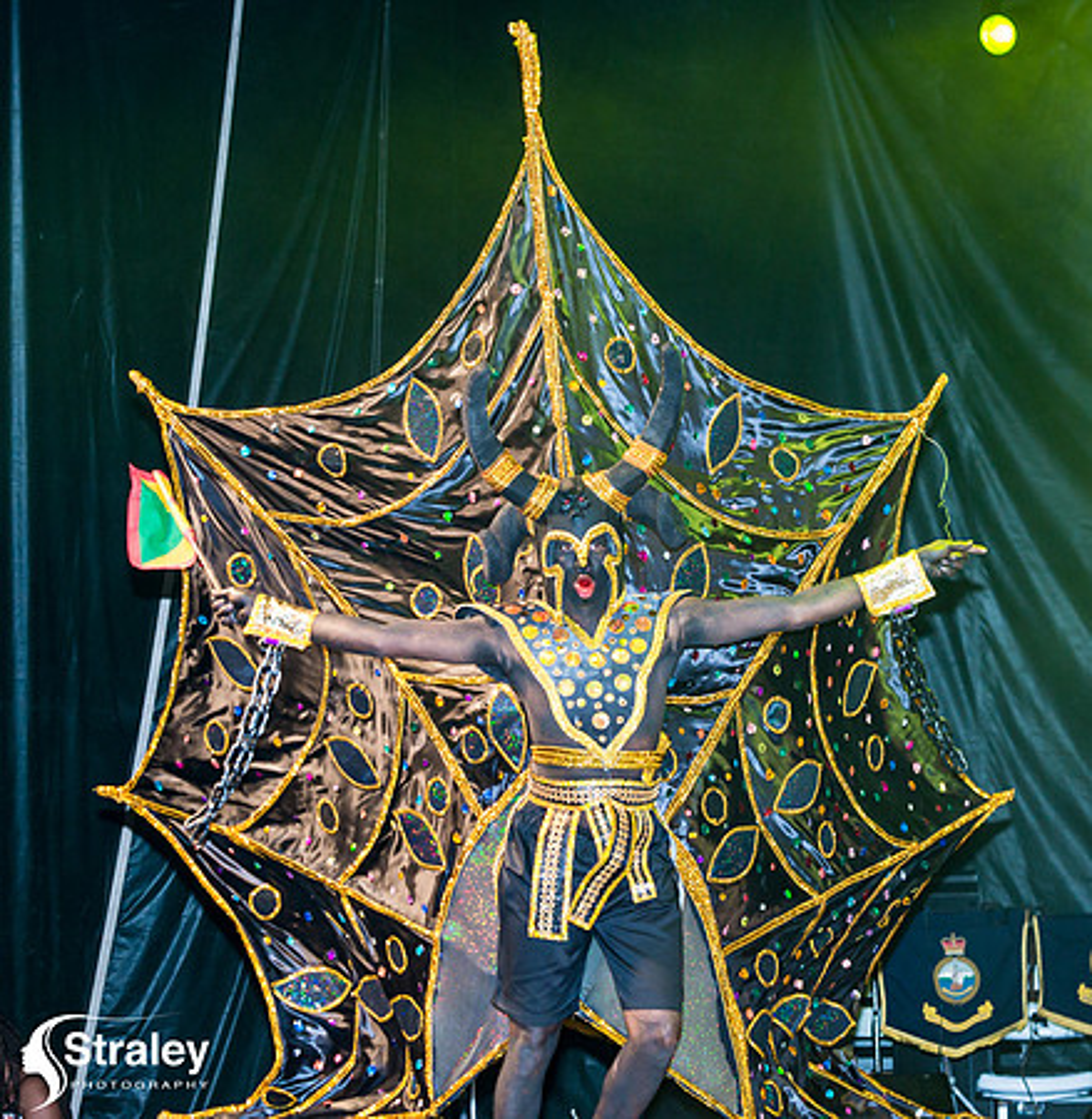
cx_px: 594
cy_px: 617
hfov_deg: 11.7
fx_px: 5341
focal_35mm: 148
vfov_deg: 12.0
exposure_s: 1/250
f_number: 5.6
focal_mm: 100
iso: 2000
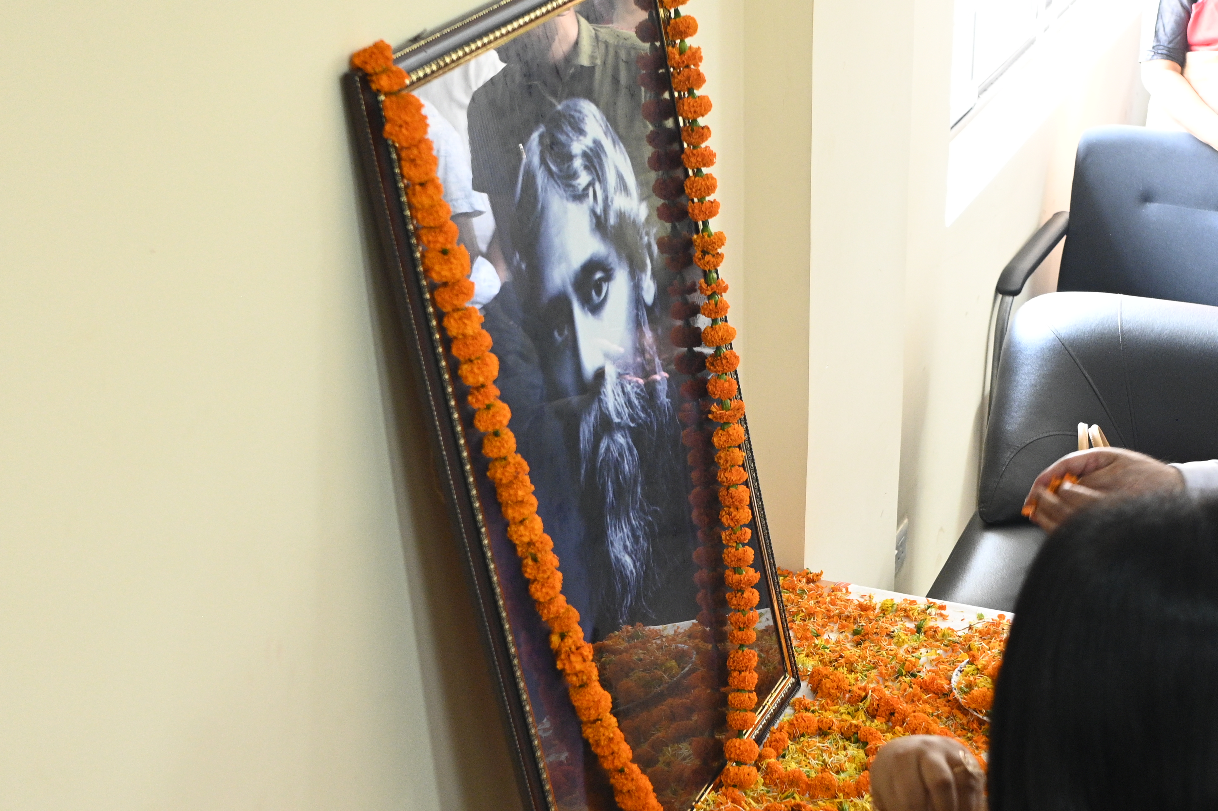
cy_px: 514
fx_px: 2096
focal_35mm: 62
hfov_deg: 32.3
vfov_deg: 21.8
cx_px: 703
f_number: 4
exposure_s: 1/80
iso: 2500
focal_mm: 35
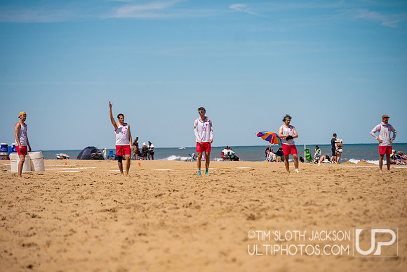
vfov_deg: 10.7
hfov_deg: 16.0
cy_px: 136
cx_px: 204
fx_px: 1447
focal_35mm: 128
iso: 400
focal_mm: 128
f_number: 2.8
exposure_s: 1/8000
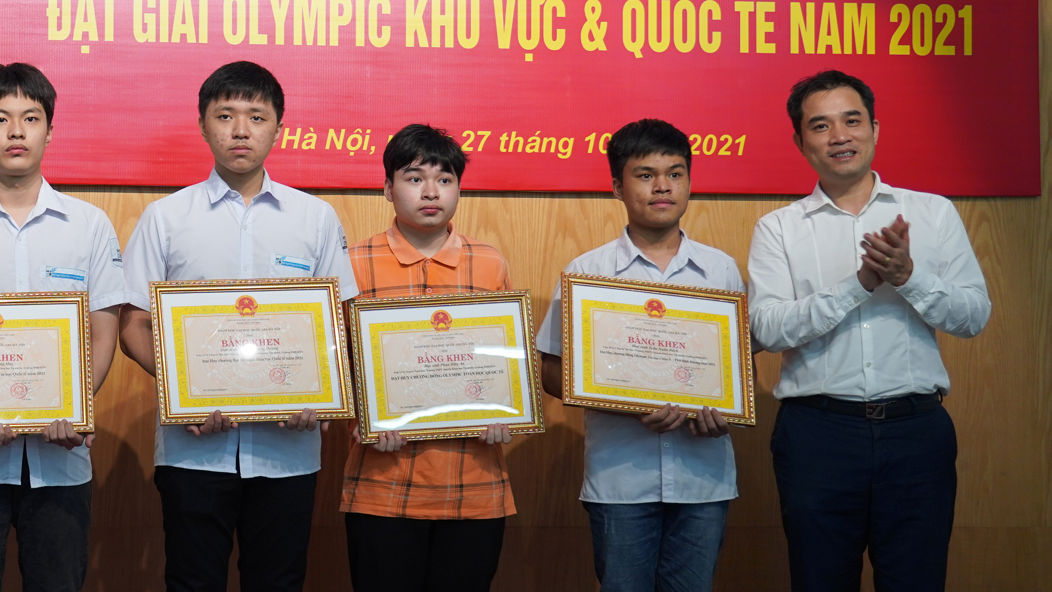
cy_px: 194
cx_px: 70
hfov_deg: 28.4
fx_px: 1981
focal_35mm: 71
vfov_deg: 17.0
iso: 640
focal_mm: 36
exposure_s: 1/160
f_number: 4
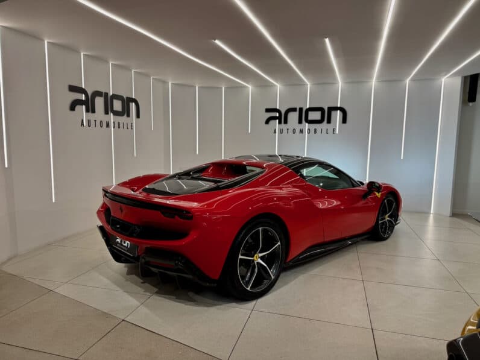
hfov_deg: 71.6
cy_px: 180
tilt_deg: -6.5
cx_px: 240
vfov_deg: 56.8
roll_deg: -0.5
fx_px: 333
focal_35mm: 24
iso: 80
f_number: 1.78
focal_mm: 6.76
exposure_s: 1/99
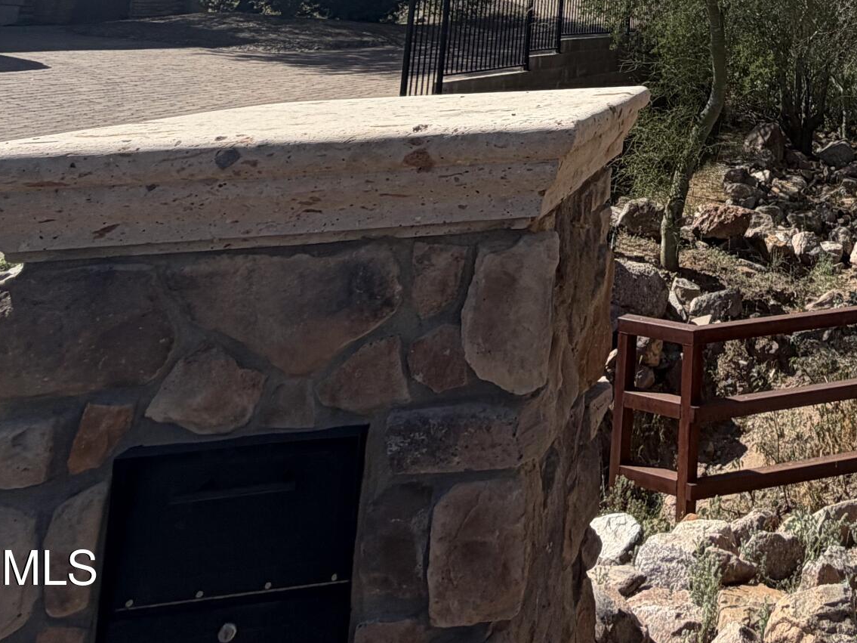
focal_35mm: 37
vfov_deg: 30.2
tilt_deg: +15.3
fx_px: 916
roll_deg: +2.4
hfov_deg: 40.4
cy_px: -204
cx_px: 945
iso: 20
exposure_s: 1/799
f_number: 2.2
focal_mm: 2.22
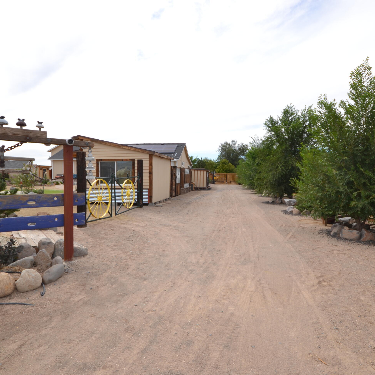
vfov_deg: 70.5
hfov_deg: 70.5
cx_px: 184
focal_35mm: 22
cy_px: 186
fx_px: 265
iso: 100
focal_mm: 11
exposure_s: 1/200
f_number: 9
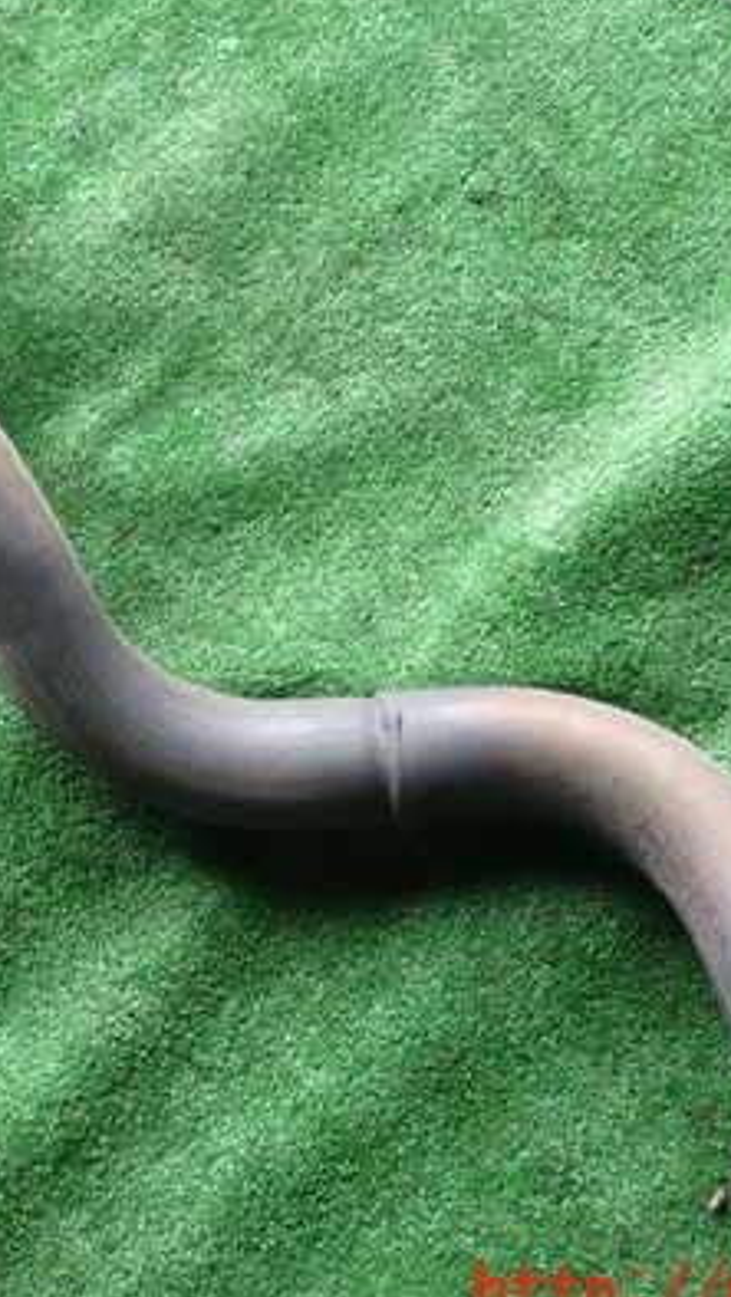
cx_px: 230
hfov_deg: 19.1
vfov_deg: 33.3
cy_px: 596
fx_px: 2168
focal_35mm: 63
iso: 160
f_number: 2.7
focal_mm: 6.83
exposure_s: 1/80
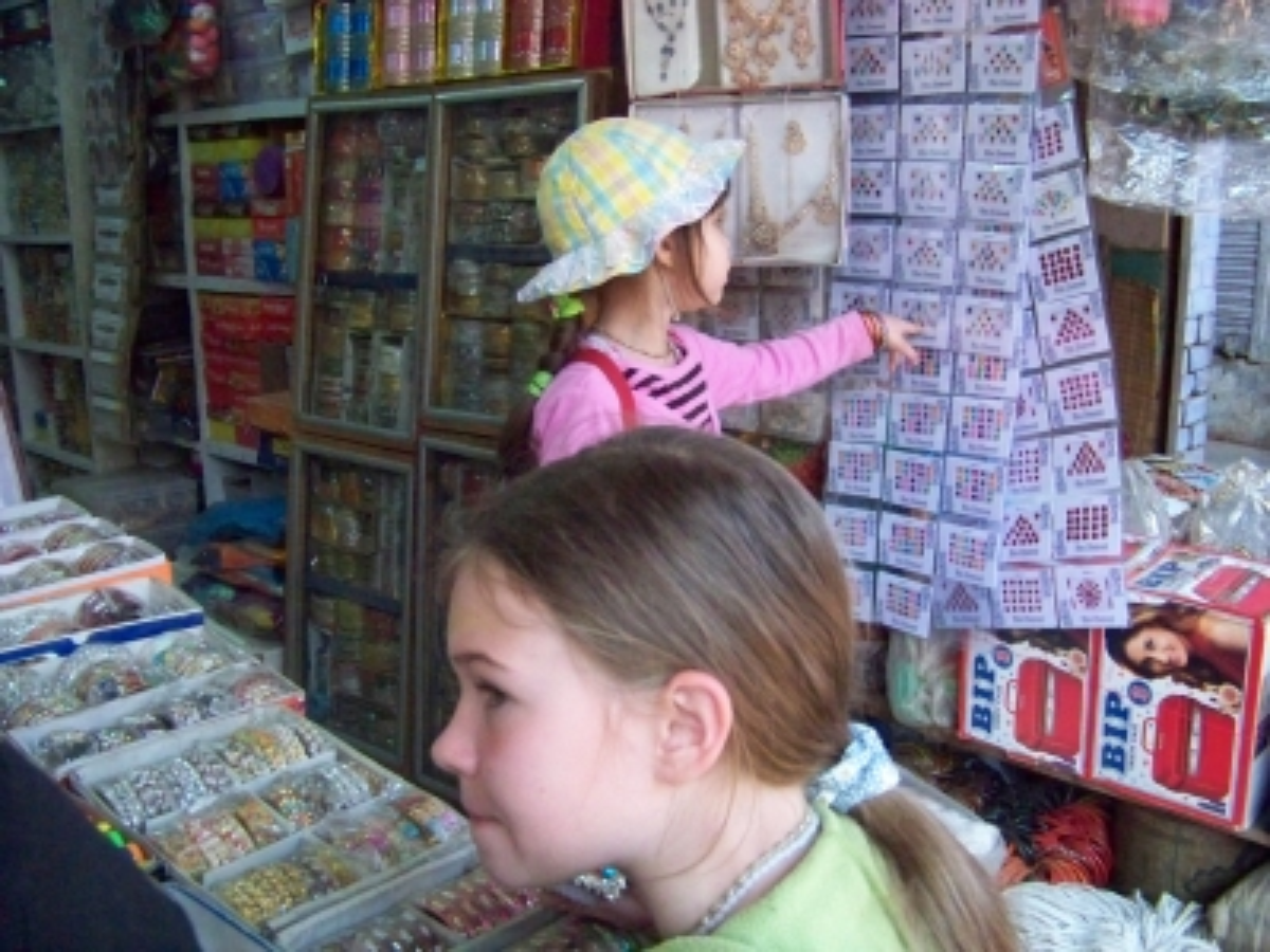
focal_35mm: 36
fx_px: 1321
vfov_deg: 39.7
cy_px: 476
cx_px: 635
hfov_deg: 51.4
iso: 1000
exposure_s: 1/500
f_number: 2.8
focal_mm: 5.85
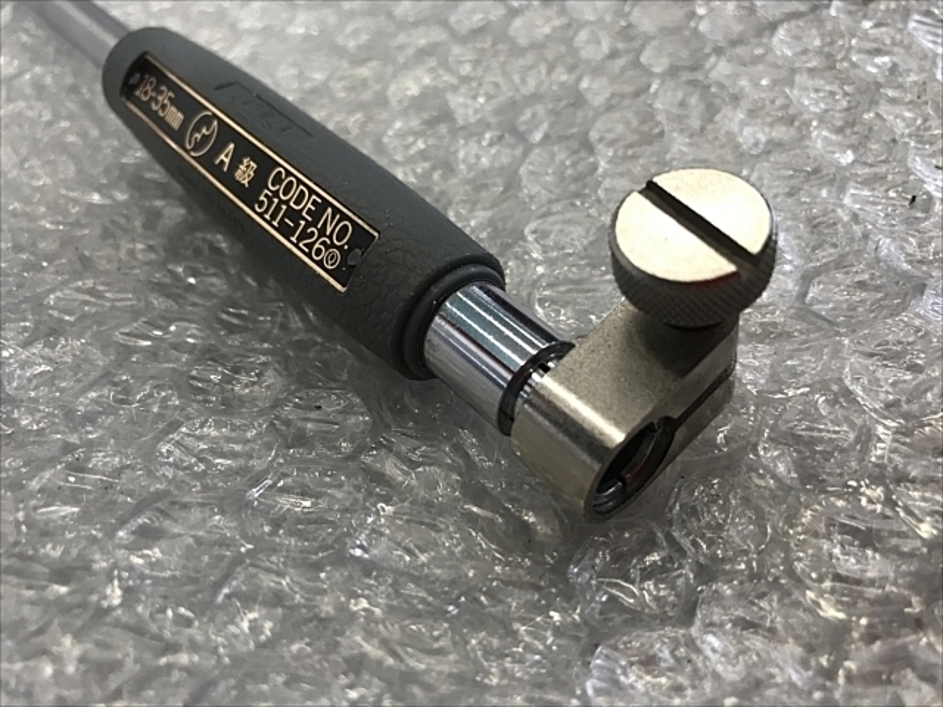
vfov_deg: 49.7
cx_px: 472
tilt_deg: -46.6
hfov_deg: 63.4
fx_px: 763
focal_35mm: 28
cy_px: 354
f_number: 1.8
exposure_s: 1/30
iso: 25
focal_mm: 3.99
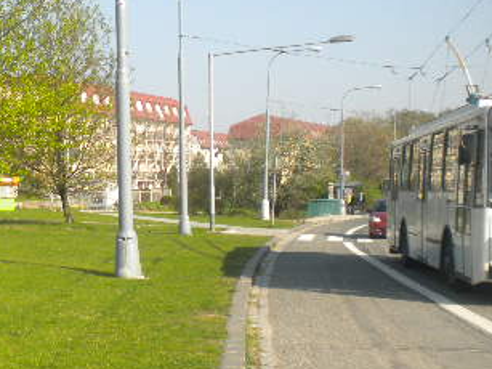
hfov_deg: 25.7
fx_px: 1037
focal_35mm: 73
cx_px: 35
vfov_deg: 20.0
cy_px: 263
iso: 113
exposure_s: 1/431
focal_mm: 6.3
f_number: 4.6
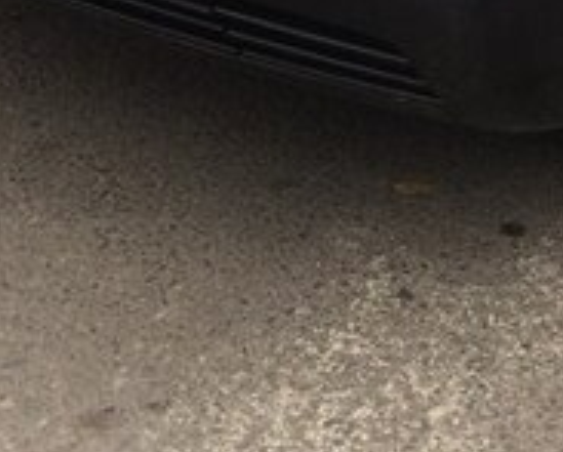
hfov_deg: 18.4
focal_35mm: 102
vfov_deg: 14.2
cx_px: 545
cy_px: -211
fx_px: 1702
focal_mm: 4.15
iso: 50
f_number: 2.2
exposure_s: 1/100
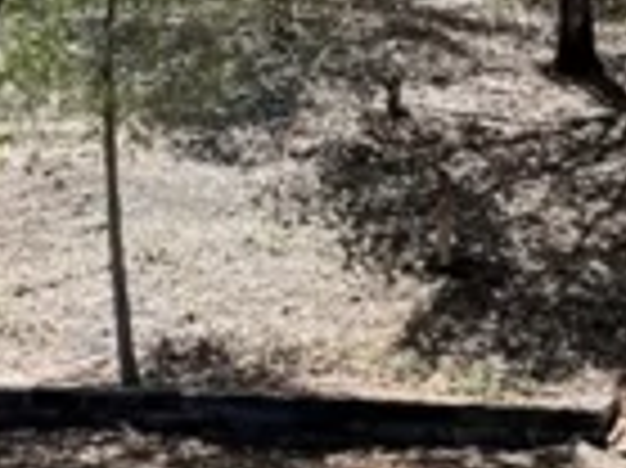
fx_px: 1265
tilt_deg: +4.1
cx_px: 511
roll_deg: -1.1
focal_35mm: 70
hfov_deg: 27.2
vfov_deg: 20.9
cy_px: 176
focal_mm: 1.57
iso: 32
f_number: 1.8
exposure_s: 1/334
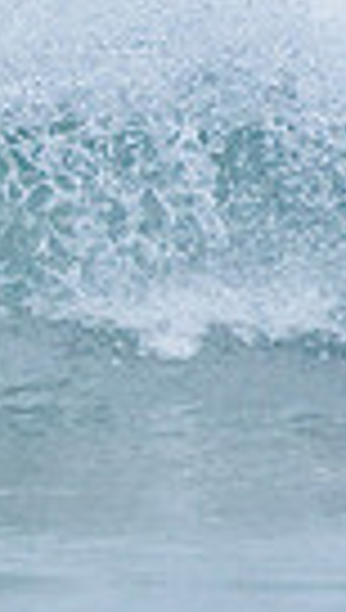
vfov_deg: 0.8
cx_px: -1060
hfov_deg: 0.4
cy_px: 171
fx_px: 44405
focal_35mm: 2736
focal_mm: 500
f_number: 5.6
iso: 1600
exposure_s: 1/2000
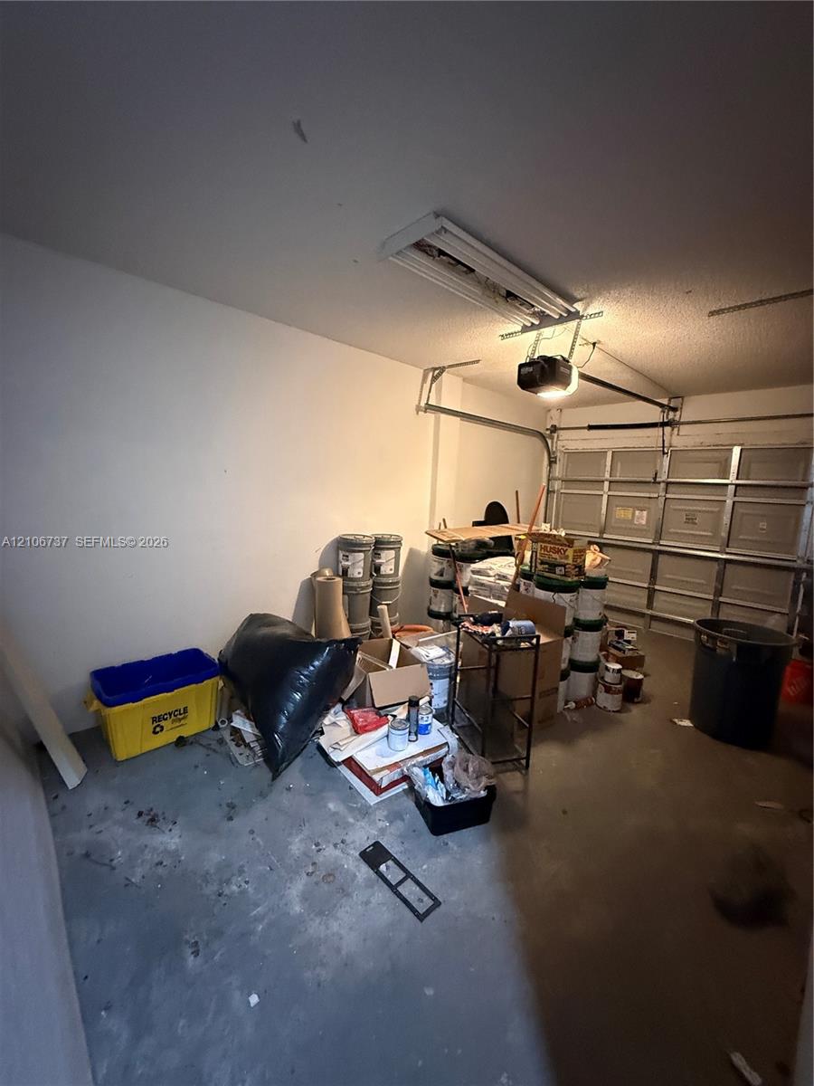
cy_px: 543
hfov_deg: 85.7
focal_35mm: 14
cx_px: 407
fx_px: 439
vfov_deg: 102.1
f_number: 2.2
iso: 1000
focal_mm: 2.22
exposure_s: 1/40
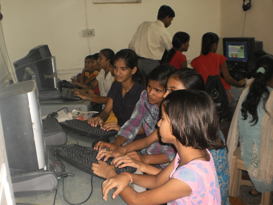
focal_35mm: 36
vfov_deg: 39.7
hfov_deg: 51.4
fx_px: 284
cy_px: 102
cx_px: 136
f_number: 3.1
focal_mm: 6.3
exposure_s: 1/30
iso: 125
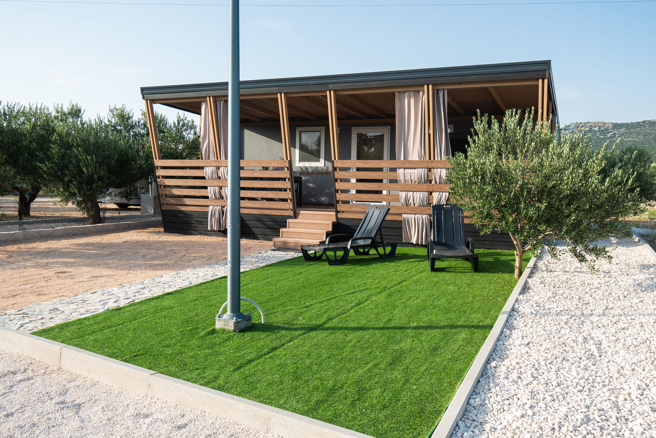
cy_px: 219
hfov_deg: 61.9
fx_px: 547
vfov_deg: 43.6
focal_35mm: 30
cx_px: 328
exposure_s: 1/160
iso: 100
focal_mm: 20
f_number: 8
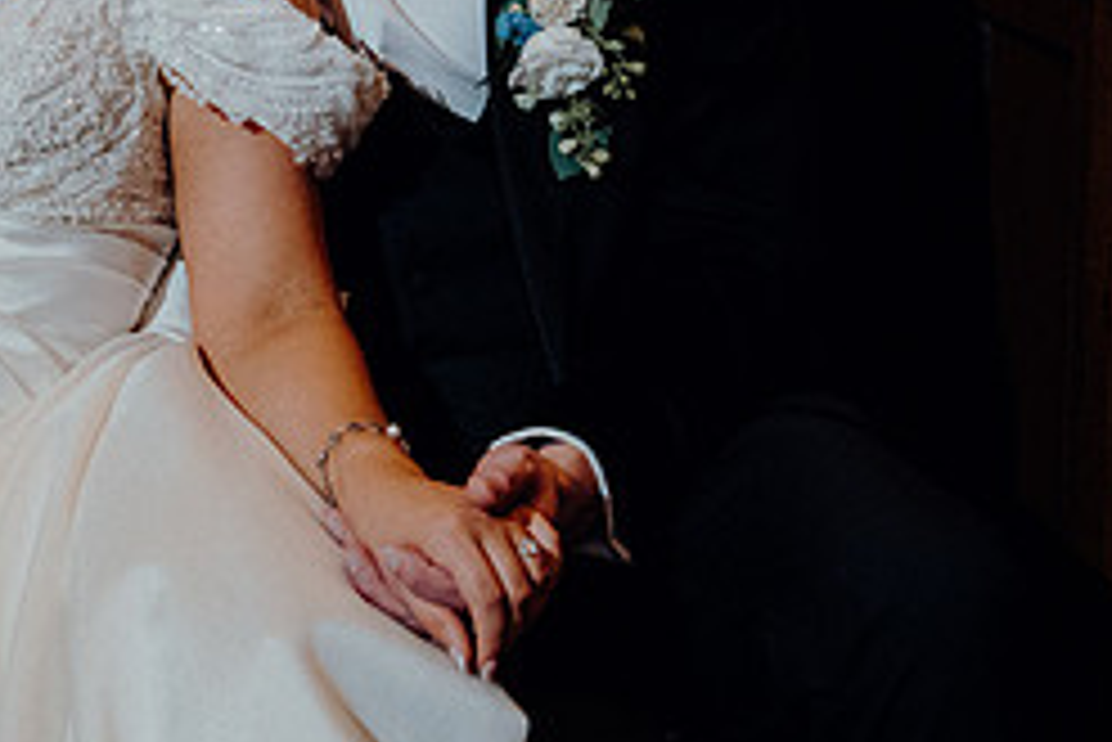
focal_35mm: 118
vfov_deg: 11.5
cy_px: -74
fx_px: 3647
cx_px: -9
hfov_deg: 16.9
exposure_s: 1/160
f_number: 3.5
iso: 5000
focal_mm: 49
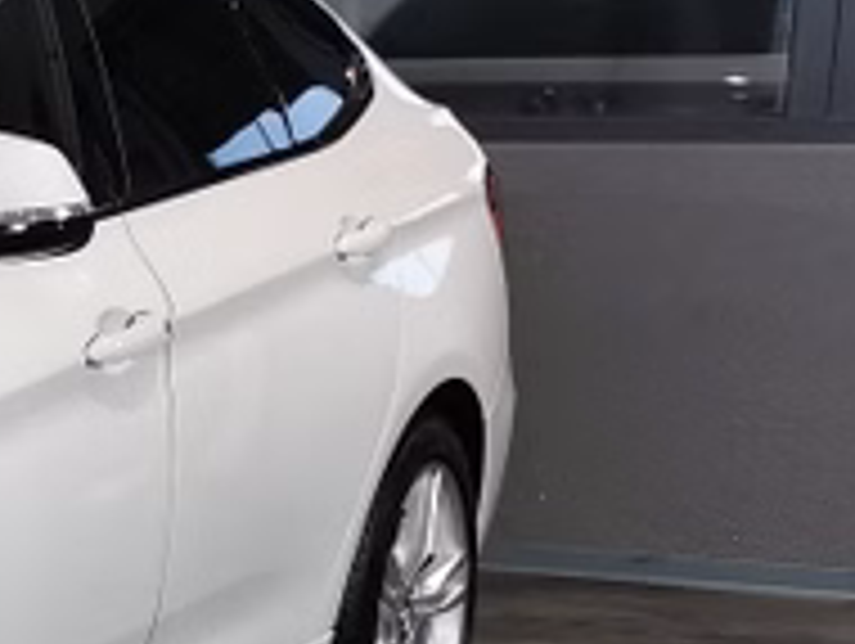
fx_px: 3017
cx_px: -936
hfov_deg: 13.5
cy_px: 698
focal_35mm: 122
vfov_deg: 12.0
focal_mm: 5.58
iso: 200
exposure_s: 1/100
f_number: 1.8
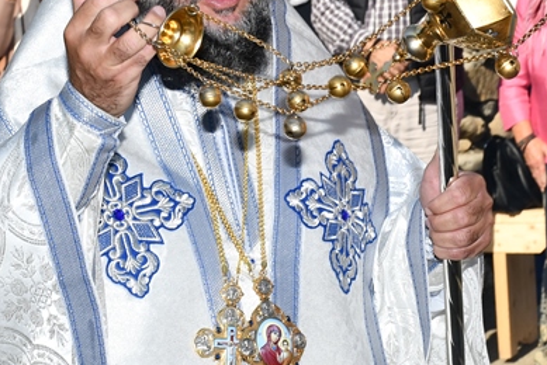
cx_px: 354
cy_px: 102
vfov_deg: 9.2
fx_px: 2281
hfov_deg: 13.7
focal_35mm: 150
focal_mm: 38
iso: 100
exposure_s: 1/250
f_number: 9
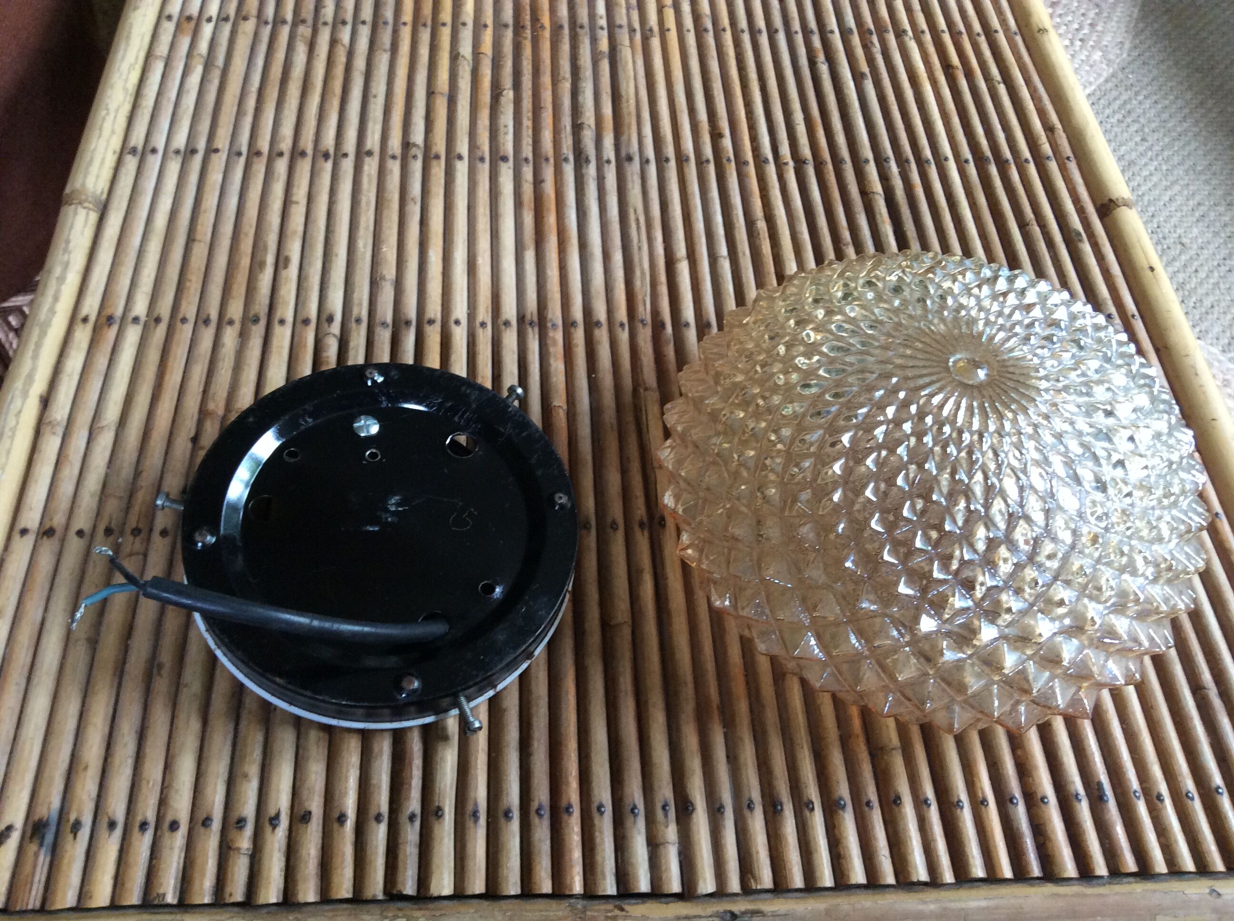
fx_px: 1139
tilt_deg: -55.7
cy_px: 460
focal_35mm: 32
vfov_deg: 44.1
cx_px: 617
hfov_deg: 56.9
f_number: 2.4
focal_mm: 3.3
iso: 125
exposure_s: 1/25
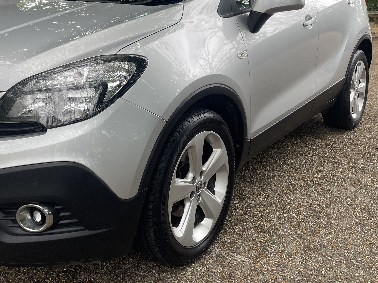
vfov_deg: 32.3
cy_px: 74
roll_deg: +1.8
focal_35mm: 44
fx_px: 480
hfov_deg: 42.6
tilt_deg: -7.8
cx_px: 137
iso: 32
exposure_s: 1/121
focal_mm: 4.2
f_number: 1.6
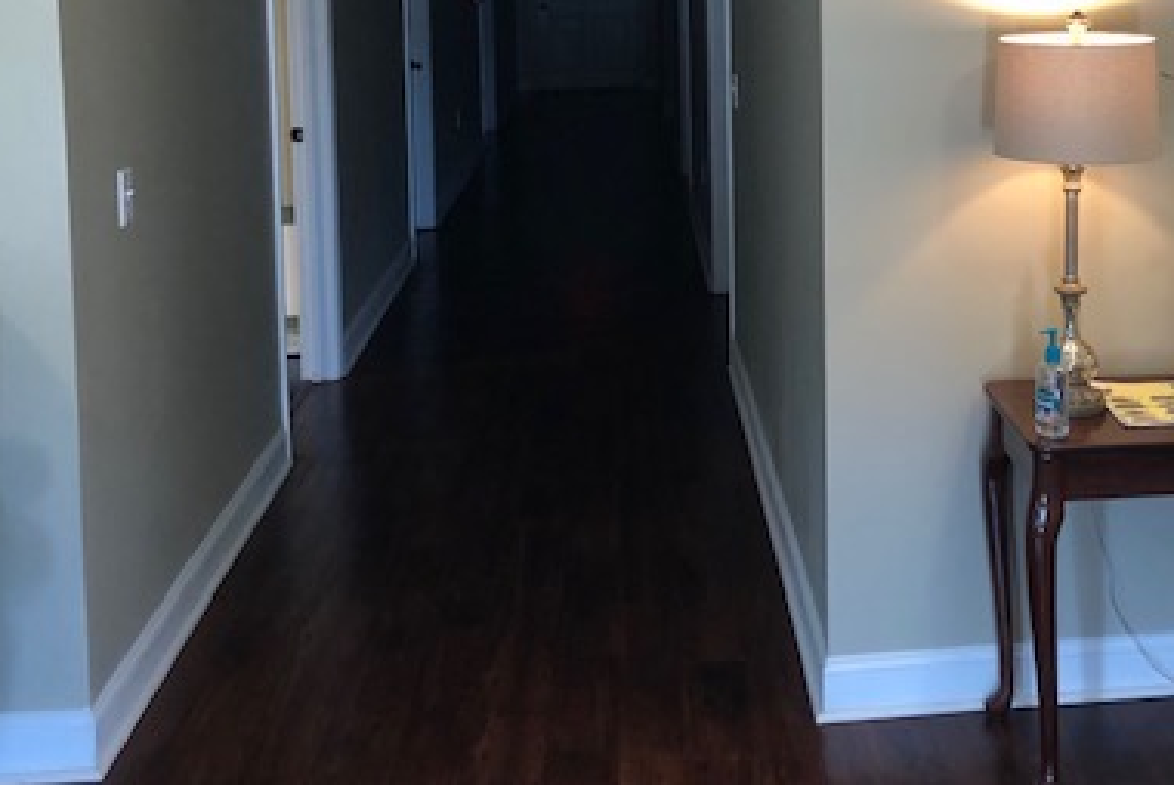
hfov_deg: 39.6
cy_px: 93
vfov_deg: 26.7
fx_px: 1599
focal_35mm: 49
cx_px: 831
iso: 40
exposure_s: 1/20
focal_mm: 3.99
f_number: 1.8
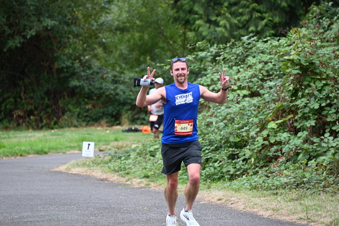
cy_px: 113
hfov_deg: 10.2
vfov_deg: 6.8
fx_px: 1893
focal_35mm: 201
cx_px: 169
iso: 1000
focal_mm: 200
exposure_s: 1/250
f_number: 6.3
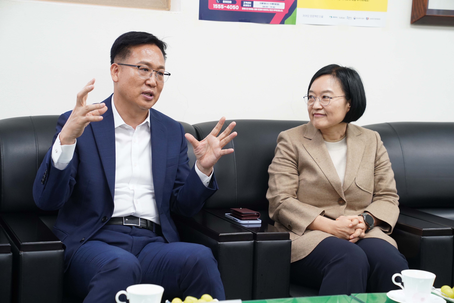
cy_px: 152
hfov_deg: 28.8
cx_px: 227
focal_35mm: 70
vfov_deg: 19.5
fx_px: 883
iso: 2000
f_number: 4
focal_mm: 70
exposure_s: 1/160
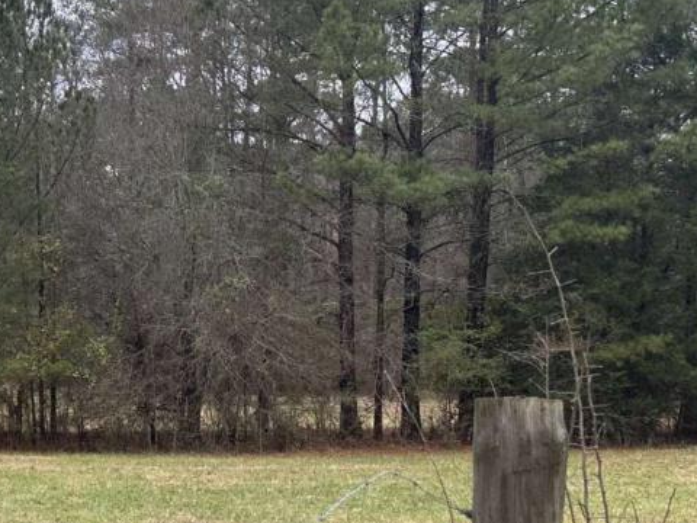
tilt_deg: -7.0
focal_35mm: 60
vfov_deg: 24.1
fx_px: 1208
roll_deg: +1.3
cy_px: 408
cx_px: -113
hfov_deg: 28.5
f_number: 1.78
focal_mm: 6.86
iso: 80
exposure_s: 1/360
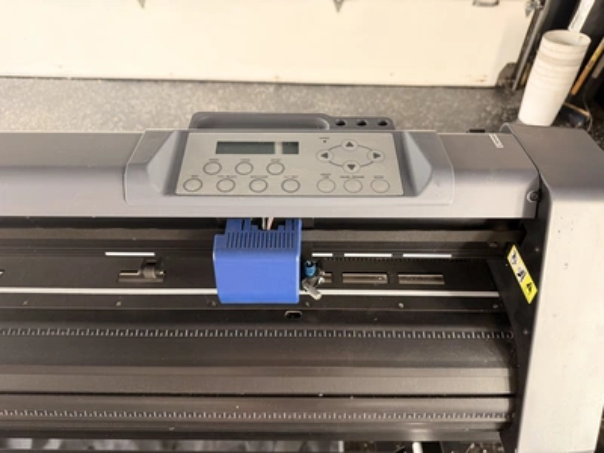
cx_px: 302
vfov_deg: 56.8
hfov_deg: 71.6
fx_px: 419
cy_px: 226
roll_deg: -0.5
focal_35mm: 24
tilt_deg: -43.9
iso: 320
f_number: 1.78
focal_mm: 6.76
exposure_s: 1/60
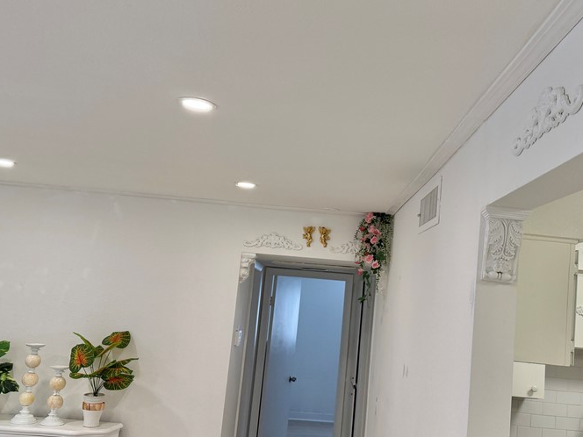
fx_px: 623
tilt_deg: +6.5
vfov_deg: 38.7
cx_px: 355
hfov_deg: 49.8
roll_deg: -5.2
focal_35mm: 37
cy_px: 226
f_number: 1.78
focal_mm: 6.76
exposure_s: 1/224
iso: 200
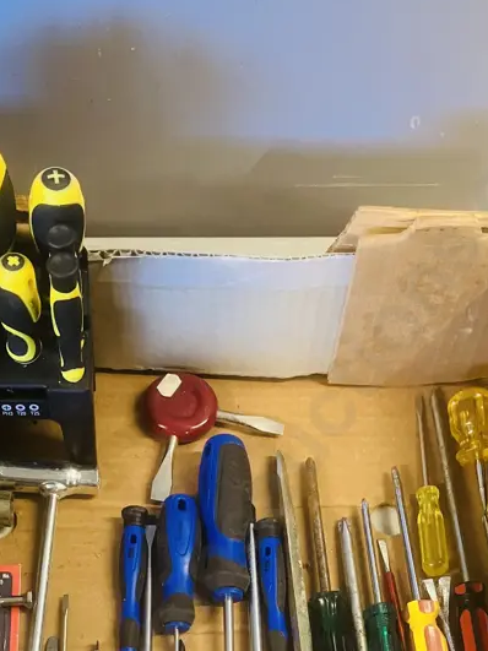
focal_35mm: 54
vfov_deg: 34.2
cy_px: 543
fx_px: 1015
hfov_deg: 27.0
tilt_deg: -59.3
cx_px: 234
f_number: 1.8
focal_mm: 3.99
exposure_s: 1/50
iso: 250
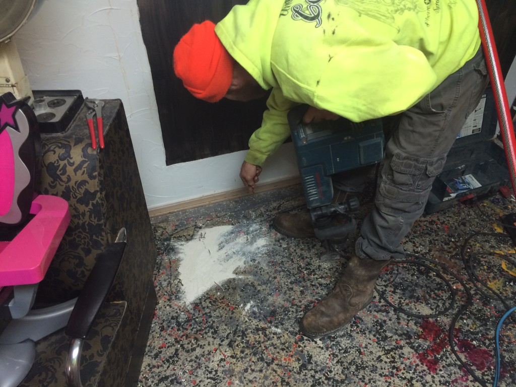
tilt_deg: -44.8
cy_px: 194
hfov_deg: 61.7
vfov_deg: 48.2
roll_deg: +0.0
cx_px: 258
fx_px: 432
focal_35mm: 29
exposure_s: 1/30
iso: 80
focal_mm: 4.15
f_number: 2.2
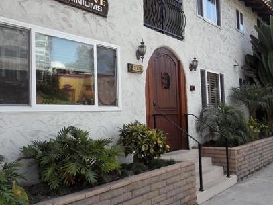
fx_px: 260
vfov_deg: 42.9
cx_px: 140
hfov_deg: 55.4
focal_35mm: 33
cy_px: 100
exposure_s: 1/250
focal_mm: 3.6
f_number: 3.4
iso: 80
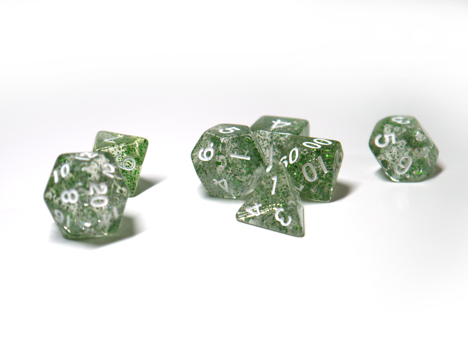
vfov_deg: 21.6
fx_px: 920
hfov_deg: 28.5
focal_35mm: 68
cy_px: 176
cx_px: 234
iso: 160
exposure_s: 1/80
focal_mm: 34
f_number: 5.2
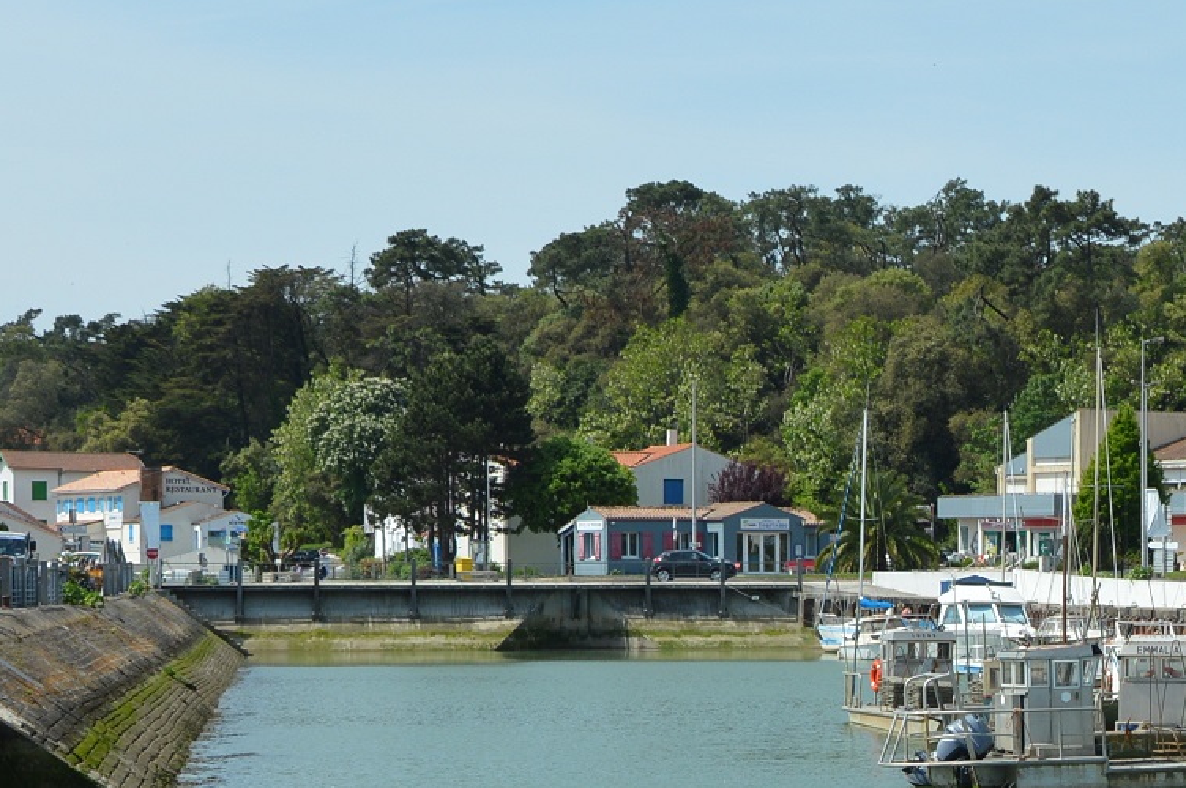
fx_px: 3259
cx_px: 1170
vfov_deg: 13.6
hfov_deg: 20.0
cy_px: 749
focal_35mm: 99
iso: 100
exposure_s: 1/250
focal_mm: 22
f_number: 8
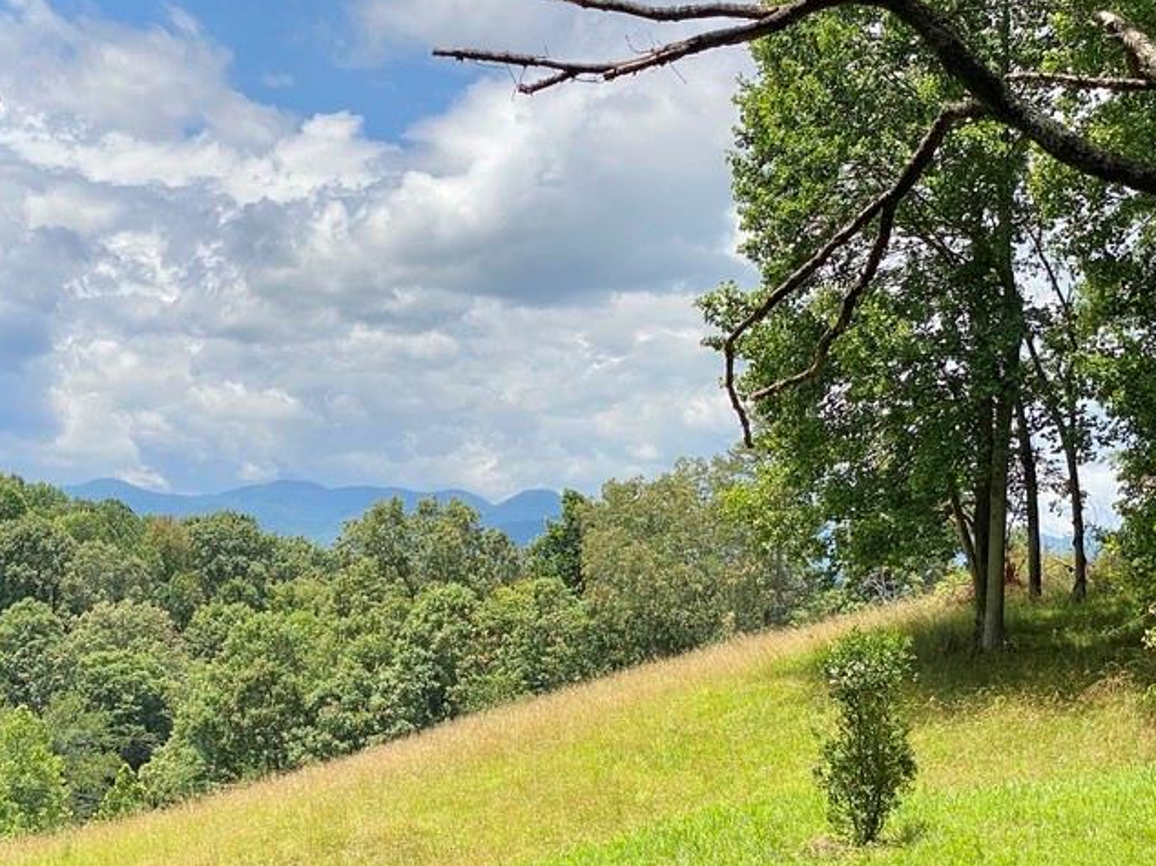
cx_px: 392
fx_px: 2804
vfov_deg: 17.5
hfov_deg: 23.2
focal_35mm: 84
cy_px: 594
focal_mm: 6
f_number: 2
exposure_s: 1/1170
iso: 20
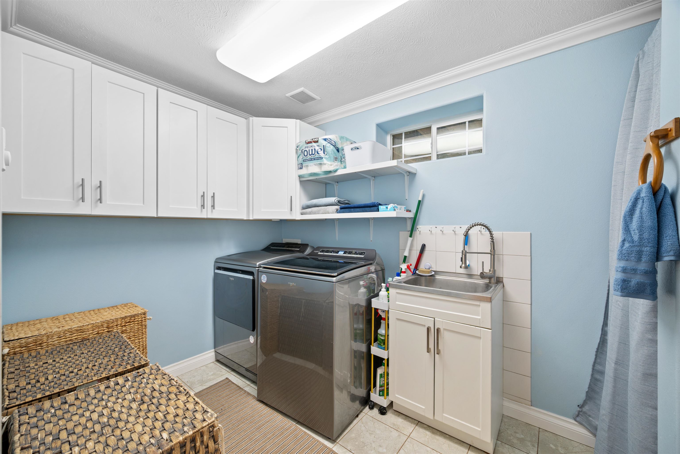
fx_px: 264
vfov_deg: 81.2
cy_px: 227
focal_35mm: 14
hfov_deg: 104.3
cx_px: 340
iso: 100
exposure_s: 6
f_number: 8
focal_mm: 14
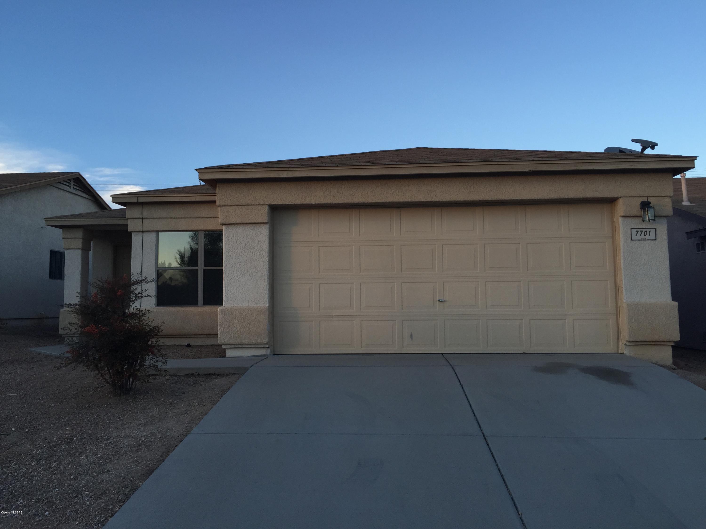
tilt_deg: +4.7
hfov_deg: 61.7
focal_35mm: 29
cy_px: 264
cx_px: 353
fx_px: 591
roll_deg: +0.1
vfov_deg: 48.2
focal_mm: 4.15
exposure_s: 1/237
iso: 32
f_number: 2.2
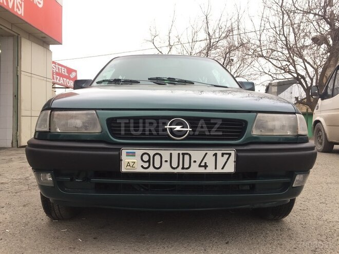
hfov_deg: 61.7
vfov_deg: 48.2
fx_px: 284
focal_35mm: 29
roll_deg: -0.3
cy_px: 127
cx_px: 170
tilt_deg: +1.1
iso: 32
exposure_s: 1/100
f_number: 2.2
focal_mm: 4.15
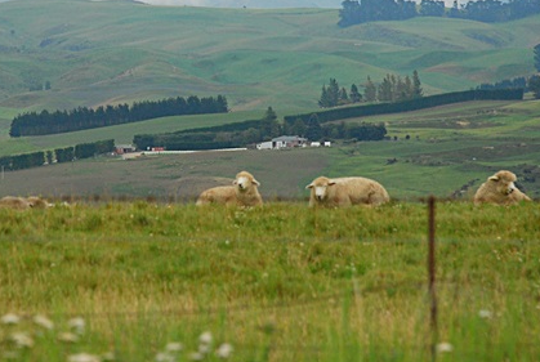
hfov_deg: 6.4
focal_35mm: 321
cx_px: 195
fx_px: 4823
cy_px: 100
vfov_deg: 4.3
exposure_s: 1/500
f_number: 6.3
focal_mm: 112
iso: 400
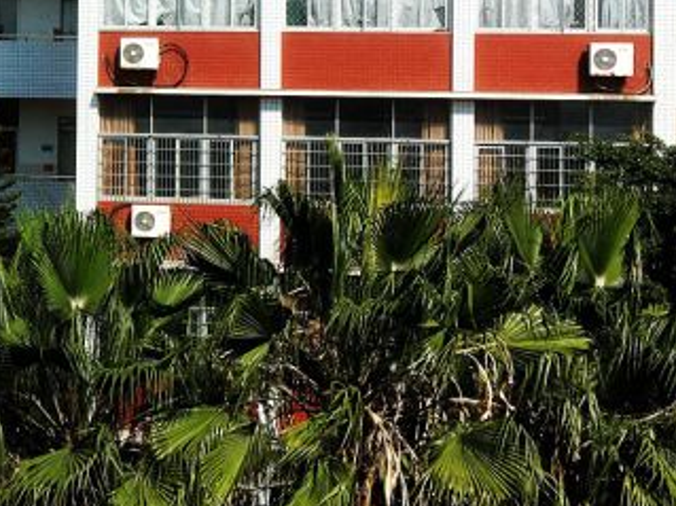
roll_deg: -0.6
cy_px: 83
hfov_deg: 19.2
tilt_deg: +0.4
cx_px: -250
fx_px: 1815
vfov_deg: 15.7
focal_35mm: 93
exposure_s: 1/4274
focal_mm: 4.15
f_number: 2.2
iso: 25
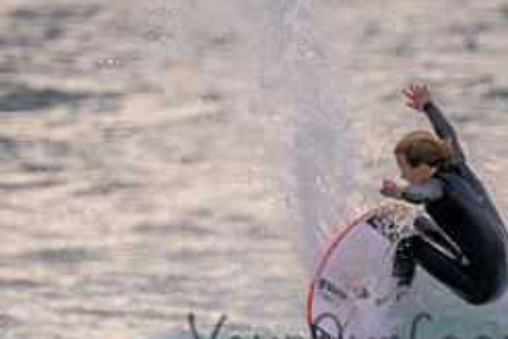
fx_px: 26583
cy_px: 328
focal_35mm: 1884
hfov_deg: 1.1
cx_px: 401
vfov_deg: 0.7
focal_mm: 800
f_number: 11
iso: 5000
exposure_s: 1/2000
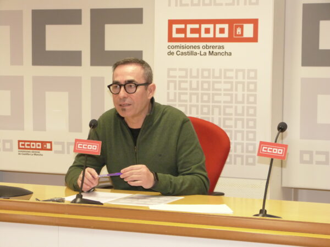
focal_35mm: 95
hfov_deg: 20.7
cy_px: 124
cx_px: 165
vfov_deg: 15.6
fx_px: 906
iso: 200
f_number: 3.4
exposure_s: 1/60
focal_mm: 17.2
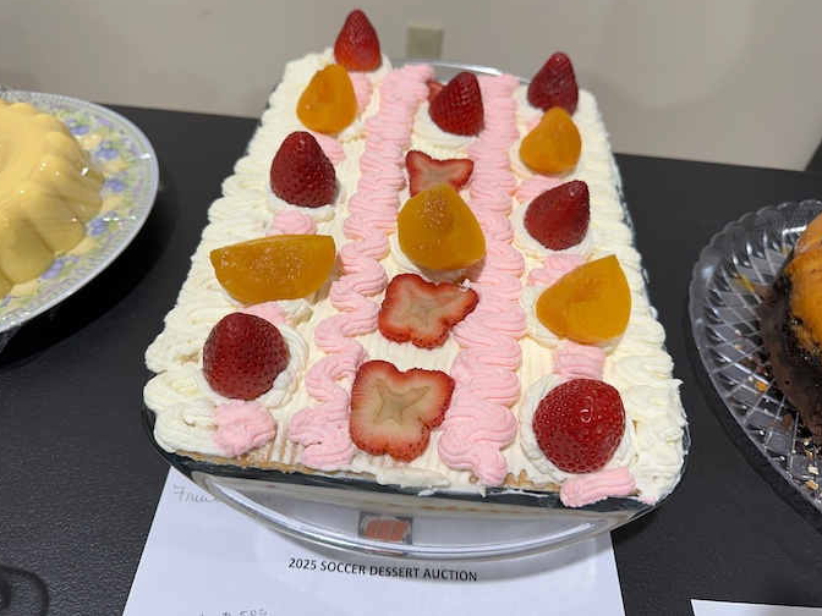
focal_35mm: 25
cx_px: 400
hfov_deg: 69.4
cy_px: 296
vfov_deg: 54.9
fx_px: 594
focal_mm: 6.86
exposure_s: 1/120
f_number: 1.78
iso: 125
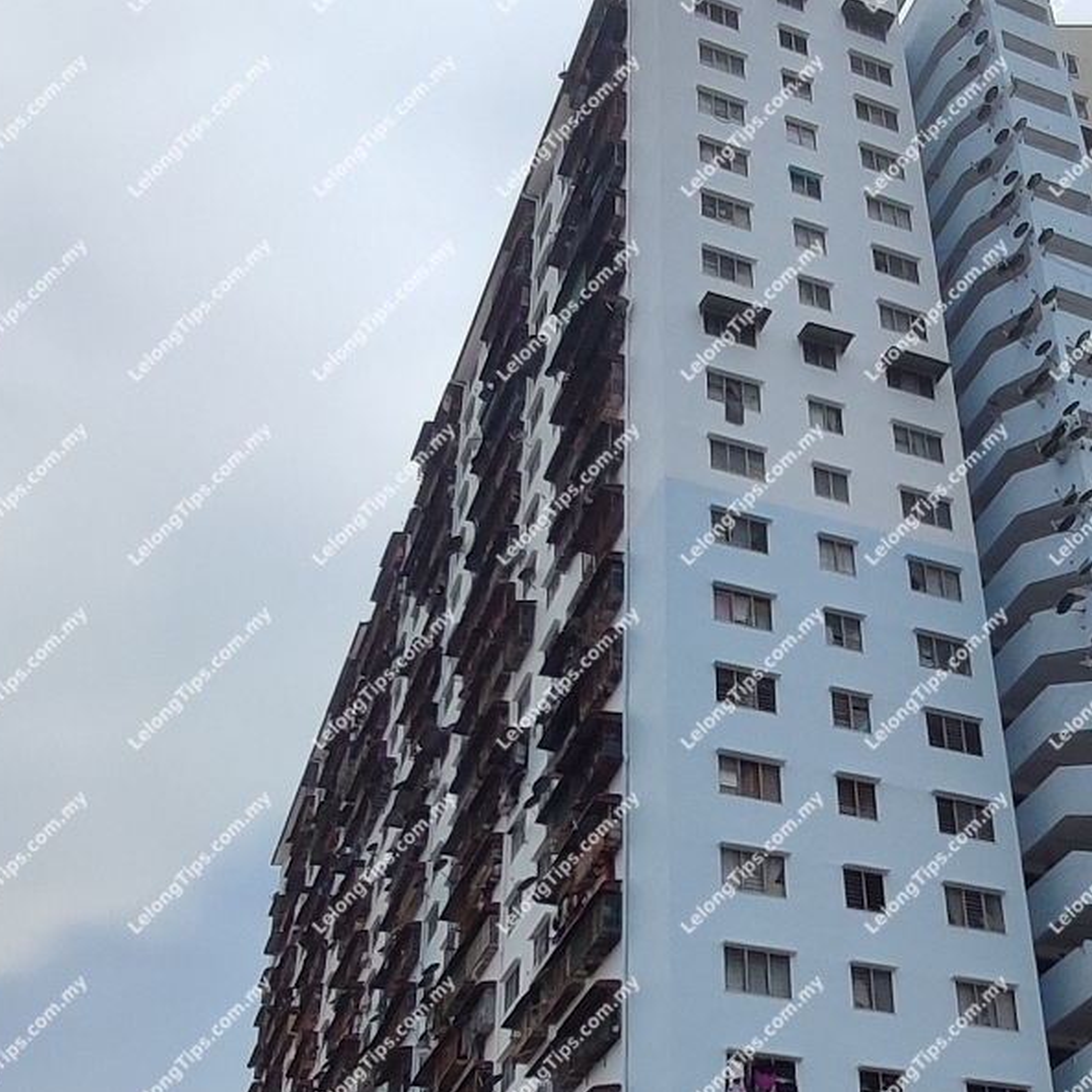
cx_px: 896
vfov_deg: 53.1
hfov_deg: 50.3
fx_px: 1071
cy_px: 717
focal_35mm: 30
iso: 50
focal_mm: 1.65
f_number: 2.2
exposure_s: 1/2724
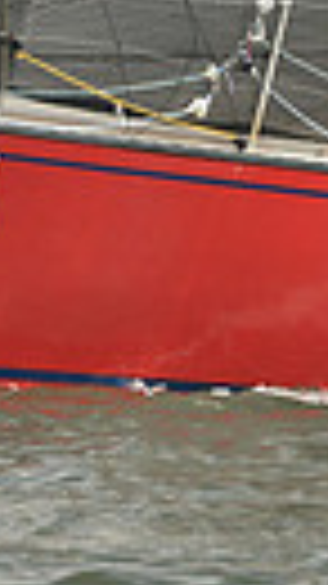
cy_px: -7
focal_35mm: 1260
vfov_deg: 1.7
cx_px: 162
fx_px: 19507
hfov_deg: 1.0
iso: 400
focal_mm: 270
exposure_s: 1/800
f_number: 9
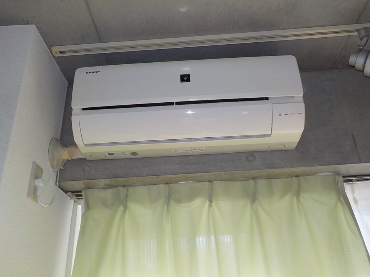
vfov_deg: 46.8
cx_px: 185
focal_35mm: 30
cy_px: 138
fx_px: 321
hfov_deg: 60.0
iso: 125
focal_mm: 4.1
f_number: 3.3
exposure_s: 1/200
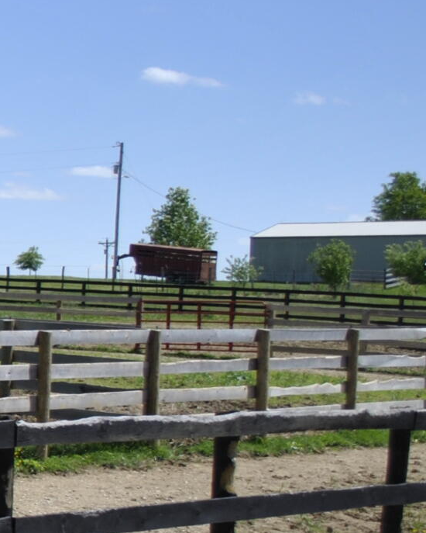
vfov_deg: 17.9
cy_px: 329
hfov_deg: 12.2
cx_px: -516
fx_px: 1686
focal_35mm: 107
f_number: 3.5
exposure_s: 1/1250
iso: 100
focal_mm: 18
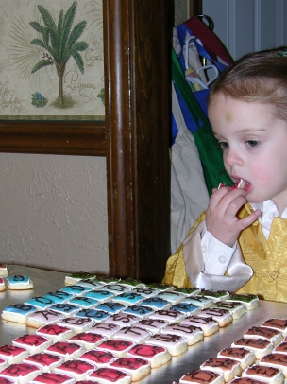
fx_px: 764
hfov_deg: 21.3
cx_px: 176
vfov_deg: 28.1
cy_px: 246
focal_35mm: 69
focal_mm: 8.9
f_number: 2.8
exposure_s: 1/60.1
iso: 50
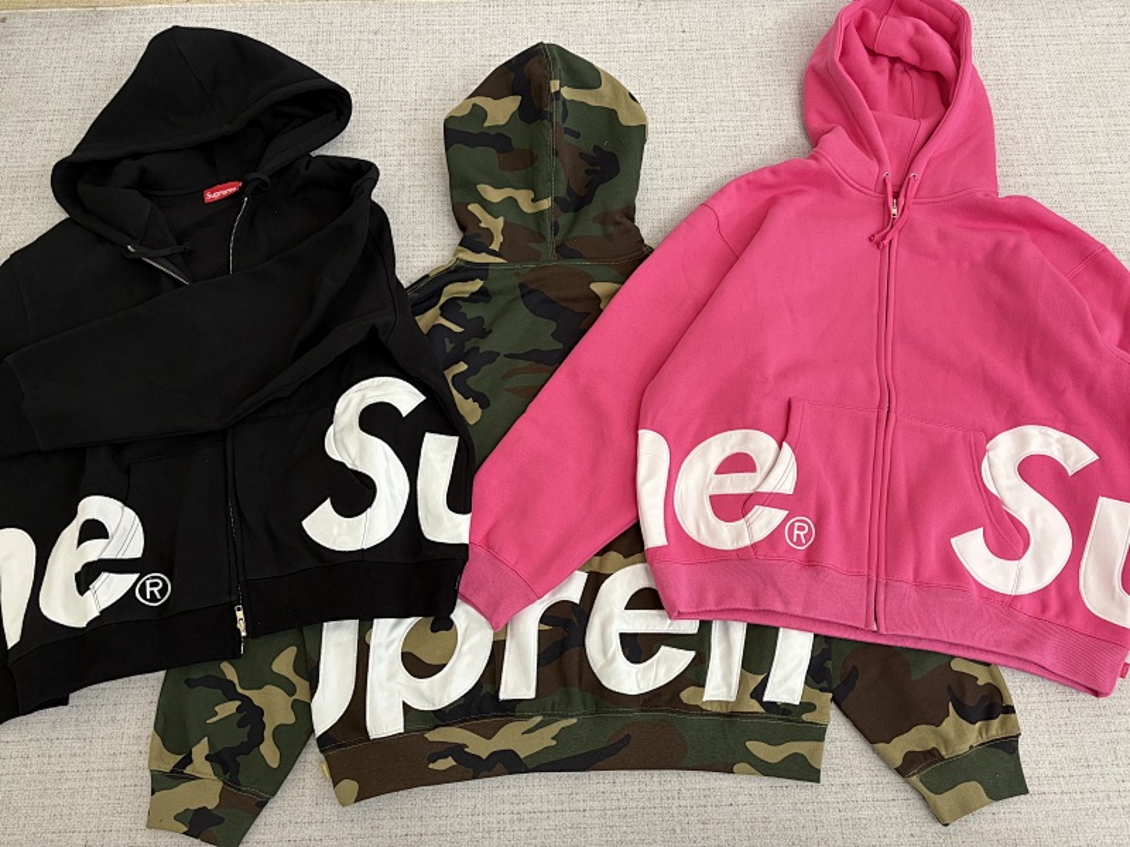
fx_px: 849
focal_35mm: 26
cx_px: 565
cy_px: 424
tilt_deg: -70.2
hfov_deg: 67.3
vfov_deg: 53.1
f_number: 1.6
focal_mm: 5.96
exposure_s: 1/60
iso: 160
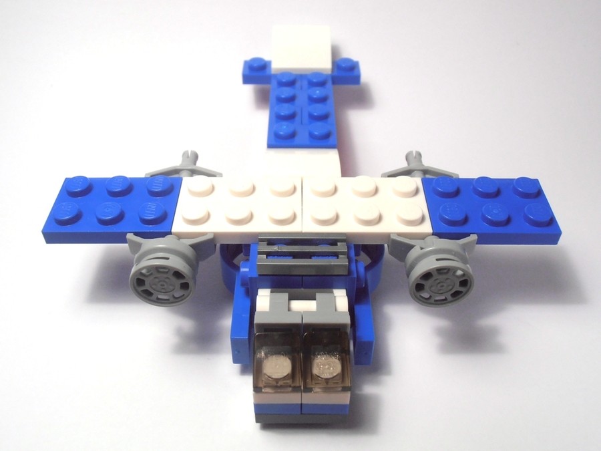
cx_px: 300
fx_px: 642
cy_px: 226
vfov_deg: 38.7
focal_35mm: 37
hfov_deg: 50.1
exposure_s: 1/80
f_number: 3.9
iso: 80
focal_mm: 6.61
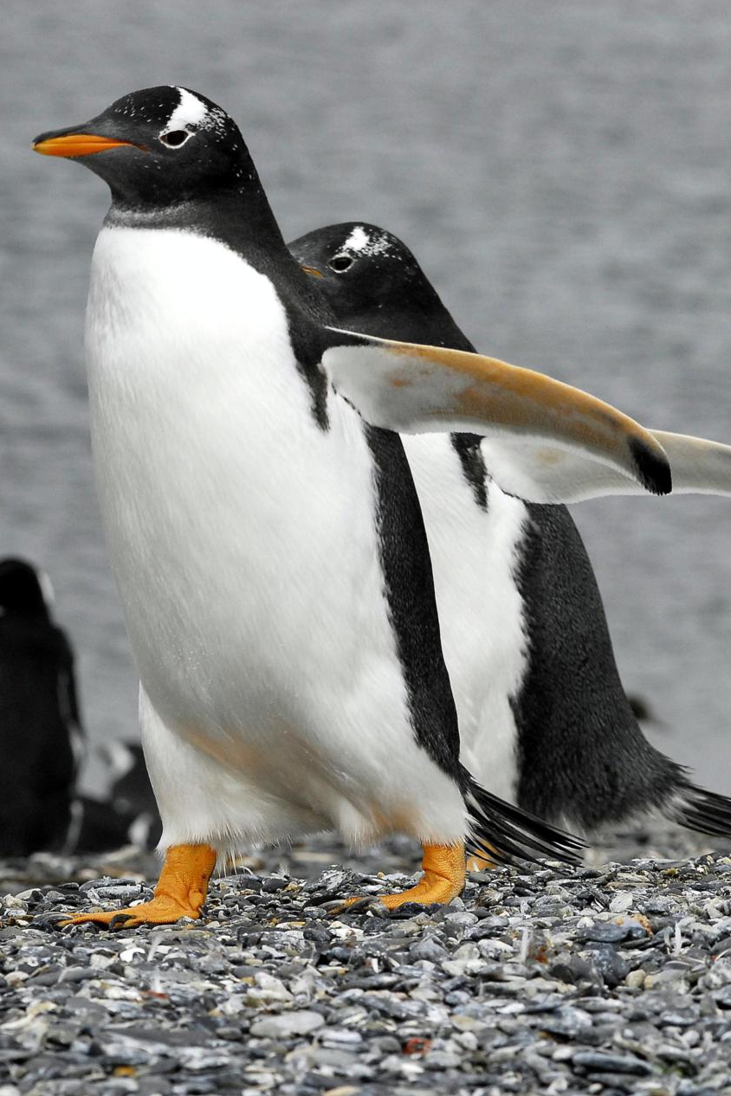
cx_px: 351
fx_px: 9251
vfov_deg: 6.8
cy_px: 547
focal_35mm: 304
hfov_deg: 4.5
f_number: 8
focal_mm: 135
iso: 400
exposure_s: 1/640
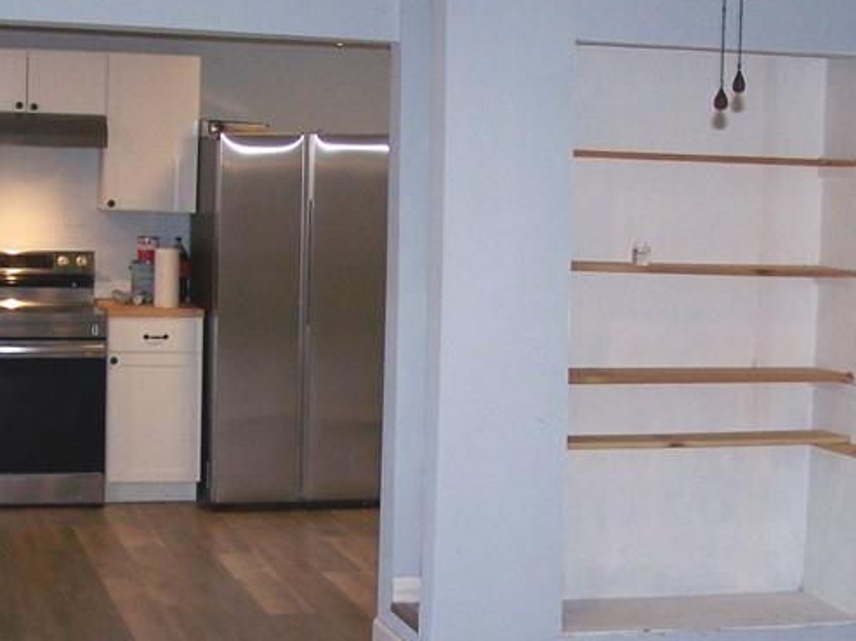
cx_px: 359
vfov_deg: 18.6
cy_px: 391
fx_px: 1952
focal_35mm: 79
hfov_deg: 24.7
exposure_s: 1/60
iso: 80
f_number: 2.8
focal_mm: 6.3
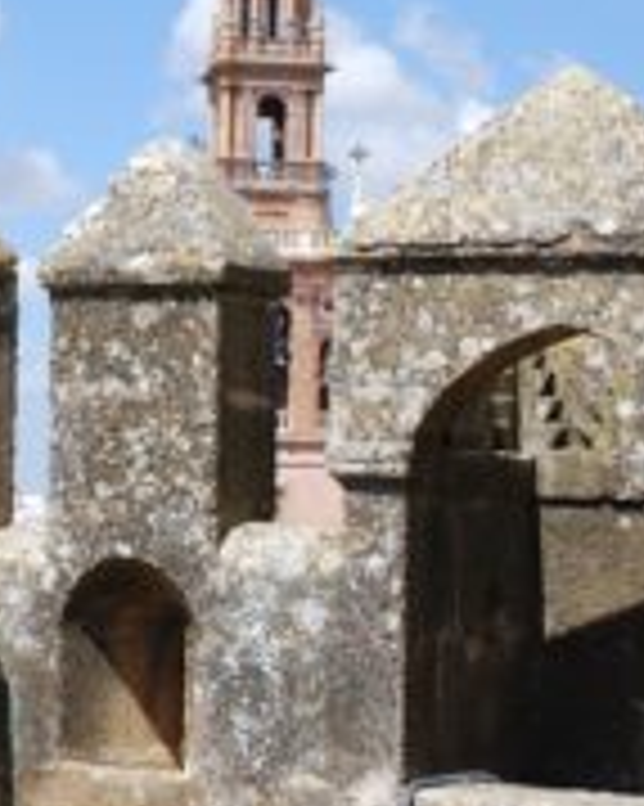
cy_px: 227
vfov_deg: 19.4
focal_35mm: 98
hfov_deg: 15.2
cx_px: -63
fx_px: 2344
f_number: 10
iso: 180
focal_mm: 25
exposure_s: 1/250
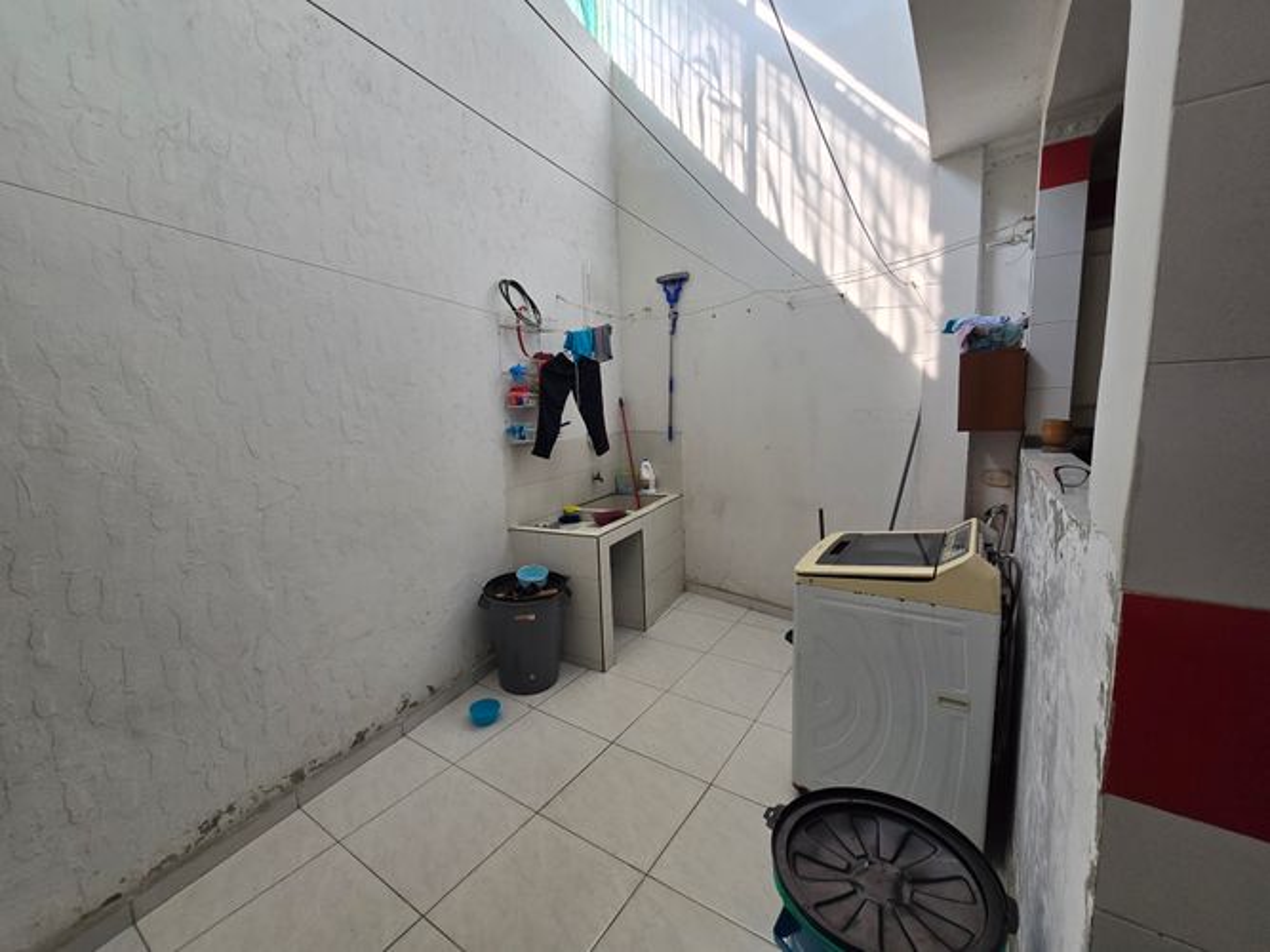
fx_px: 477
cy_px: 476
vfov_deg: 89.9
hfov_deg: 106.2
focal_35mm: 13
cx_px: 635
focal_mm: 2.2
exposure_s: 1/359
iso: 125
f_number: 2.2
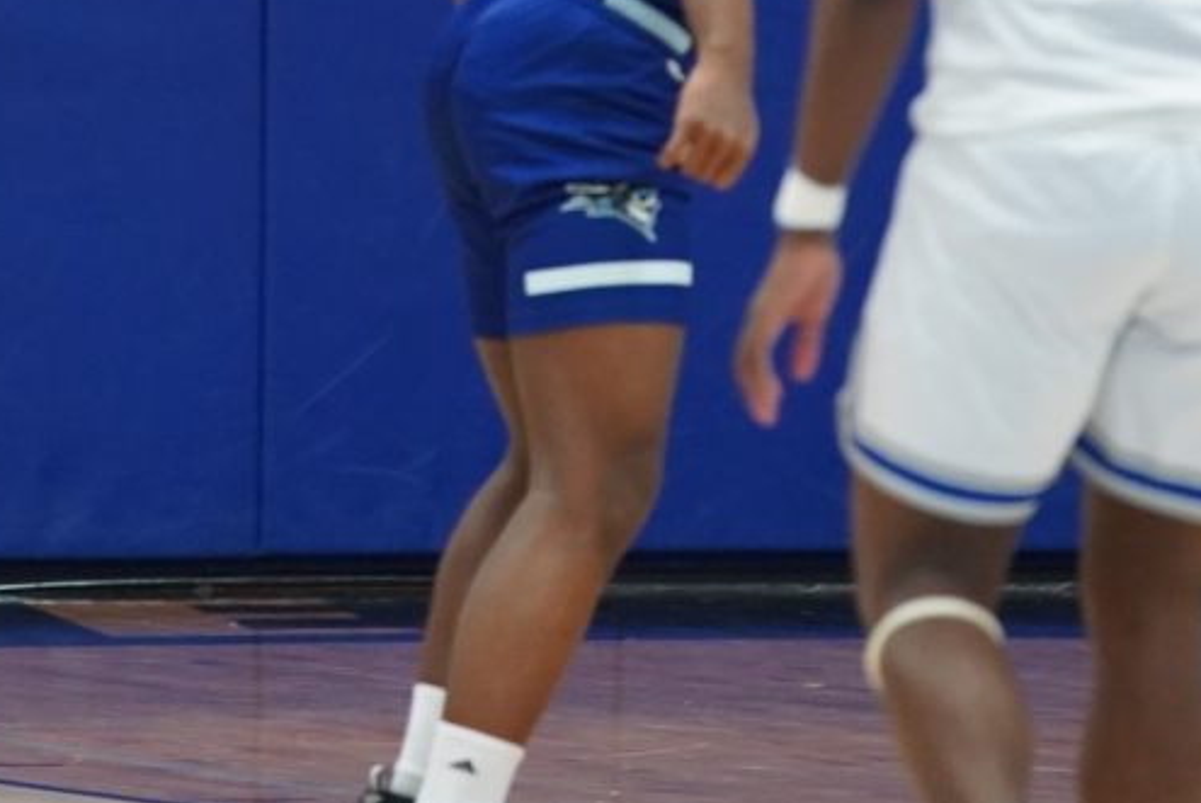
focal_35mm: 653
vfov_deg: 2.1
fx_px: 21803
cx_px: -15
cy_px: -432
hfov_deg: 3.2
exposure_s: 1/500
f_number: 3.5
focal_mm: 200
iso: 5000
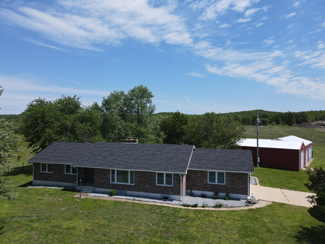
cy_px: 122
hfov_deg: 71.6
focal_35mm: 24
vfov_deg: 56.8
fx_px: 225
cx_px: 162
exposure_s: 1/800
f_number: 2.8
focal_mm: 4.5
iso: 100
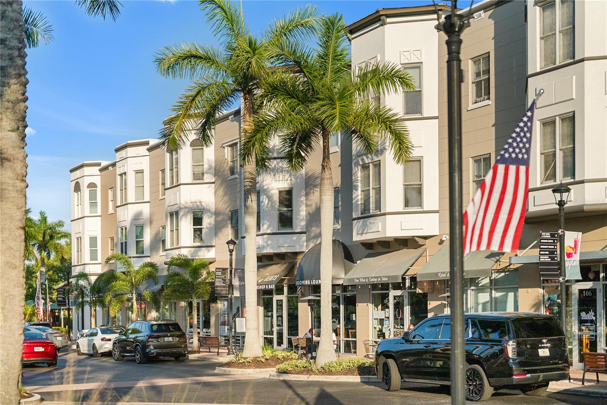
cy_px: 202
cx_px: 304
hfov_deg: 39.6
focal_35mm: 50
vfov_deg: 27.0
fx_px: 843
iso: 1000
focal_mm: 50
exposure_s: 1/8000
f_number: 1.3
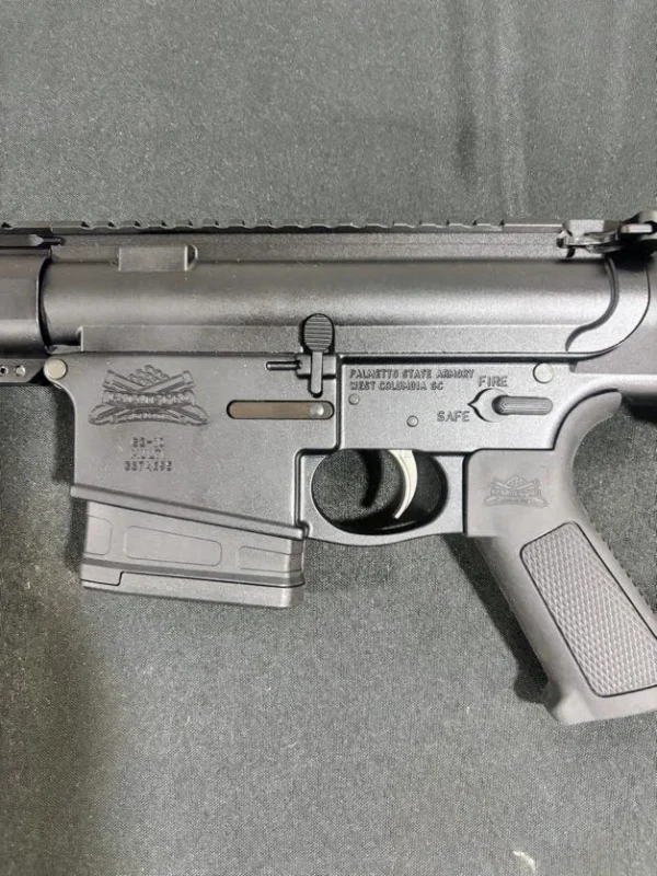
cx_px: 328
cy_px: 438
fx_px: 658
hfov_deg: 53.1
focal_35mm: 26
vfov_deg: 67.3
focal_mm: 5.96
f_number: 1.6
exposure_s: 1/40
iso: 640
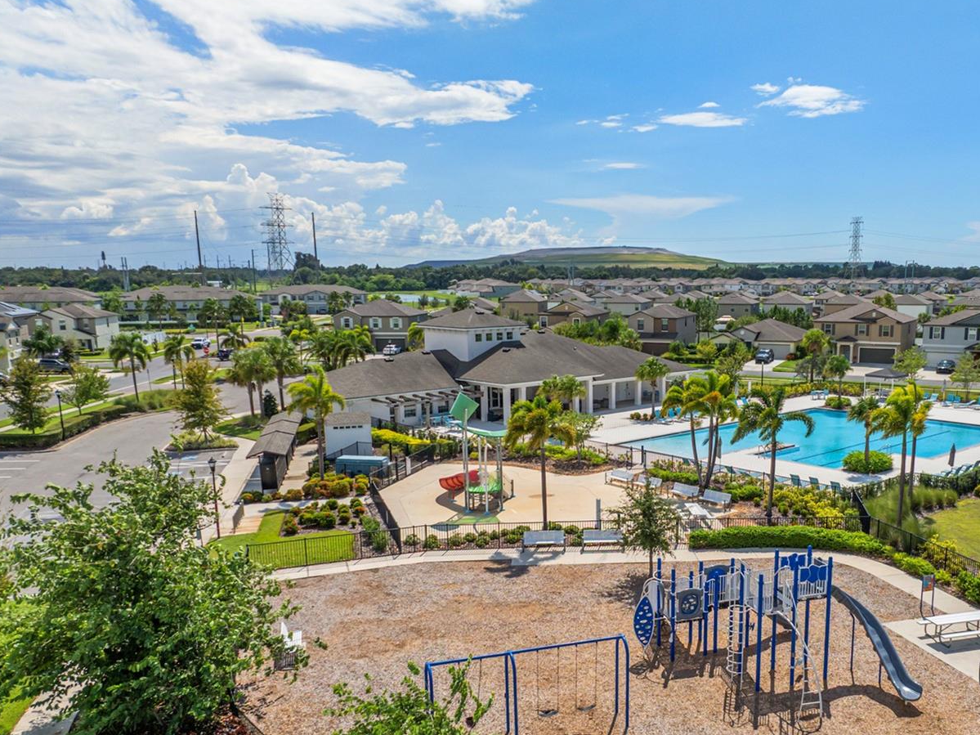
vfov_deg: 43.8
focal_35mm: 32
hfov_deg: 56.1
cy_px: 466
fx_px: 906
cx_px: 617
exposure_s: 1/5000
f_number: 2.8
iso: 100
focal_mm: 12.29
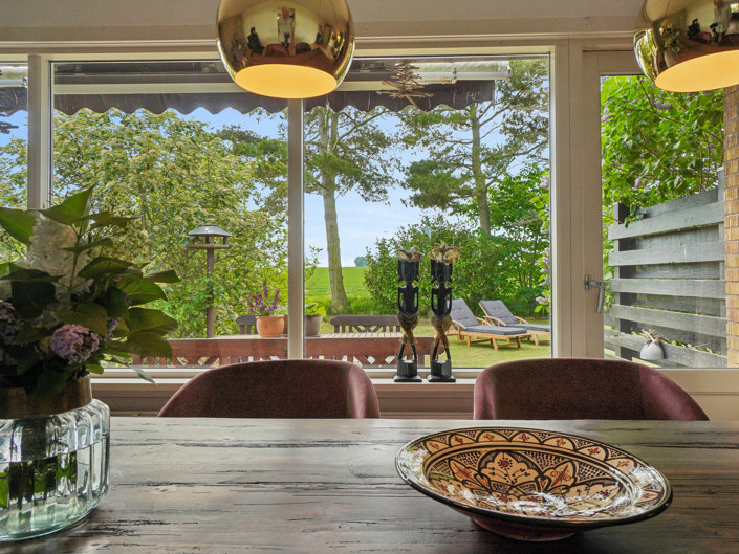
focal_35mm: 25
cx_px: 385
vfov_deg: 55.8
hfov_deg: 70.3
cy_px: 278
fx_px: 524
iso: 200
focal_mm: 15
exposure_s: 1/160
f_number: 8
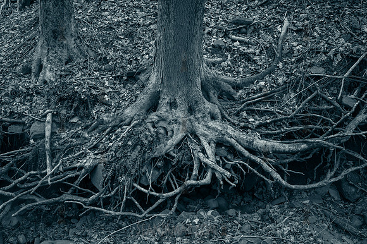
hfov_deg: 38.9
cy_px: 122
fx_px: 520
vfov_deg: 26.5
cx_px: 184
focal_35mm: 51
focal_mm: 51
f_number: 7.1
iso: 250
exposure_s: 1/160
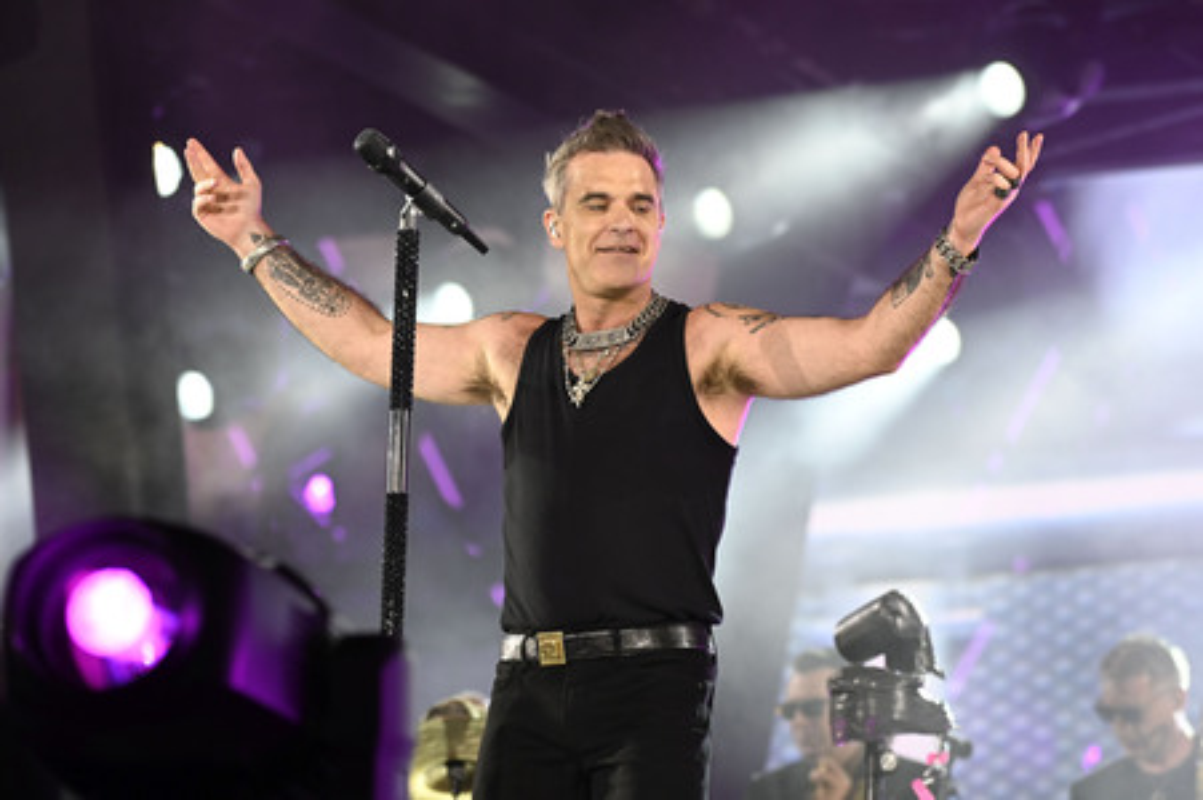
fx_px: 8014
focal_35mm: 240
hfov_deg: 8.6
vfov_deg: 5.7
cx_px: 602
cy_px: 400
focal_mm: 240
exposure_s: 1/200
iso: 1600
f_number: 5.6
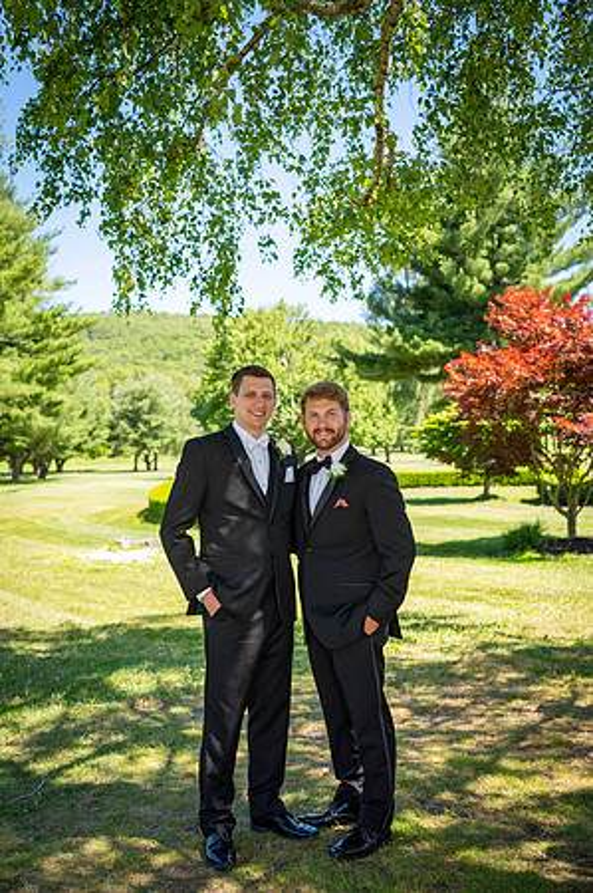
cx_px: 296
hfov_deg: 36.8
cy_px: 446
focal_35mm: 36
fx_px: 891
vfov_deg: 53.2
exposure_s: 1/800
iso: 100
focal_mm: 36
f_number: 3.2
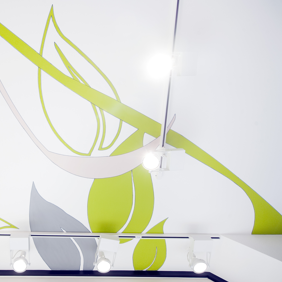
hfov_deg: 65.5
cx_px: 71
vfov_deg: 69.6
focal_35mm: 22
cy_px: 140
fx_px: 203
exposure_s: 1/100
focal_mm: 17
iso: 400
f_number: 6.3
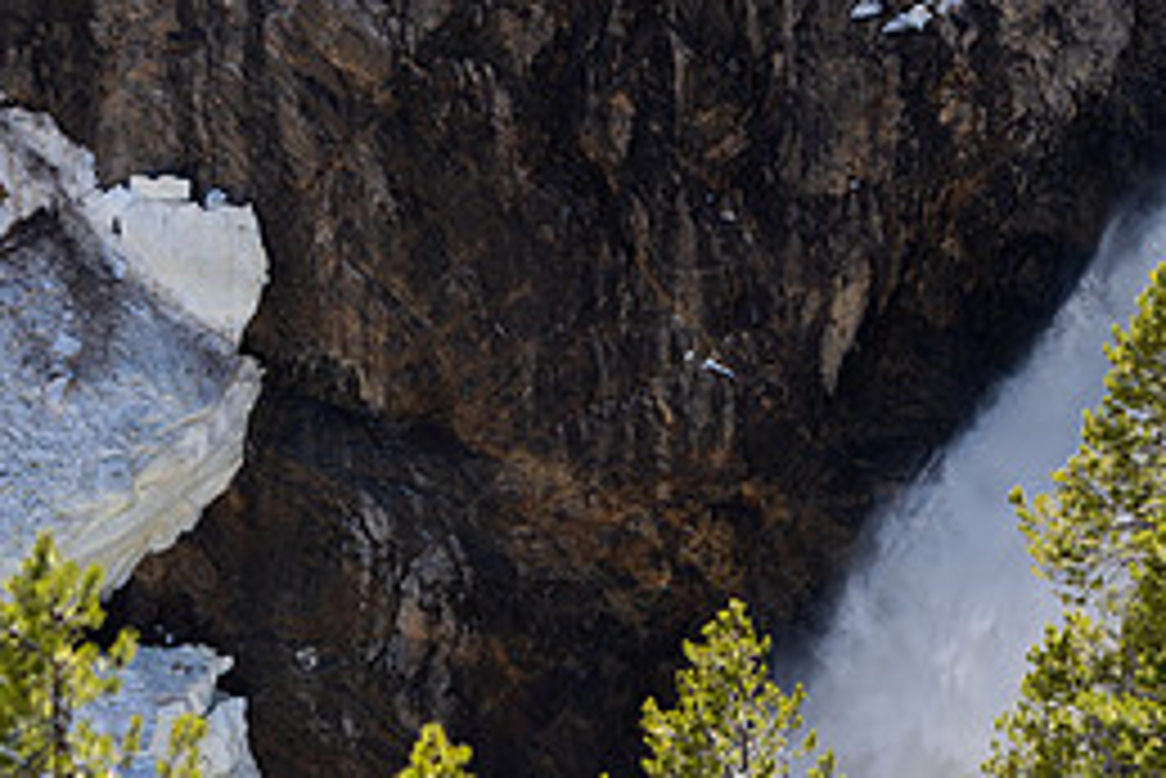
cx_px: 932
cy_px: 645
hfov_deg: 13.0
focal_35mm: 157
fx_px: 5088
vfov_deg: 8.7
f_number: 3.5
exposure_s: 1/800
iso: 100
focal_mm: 70
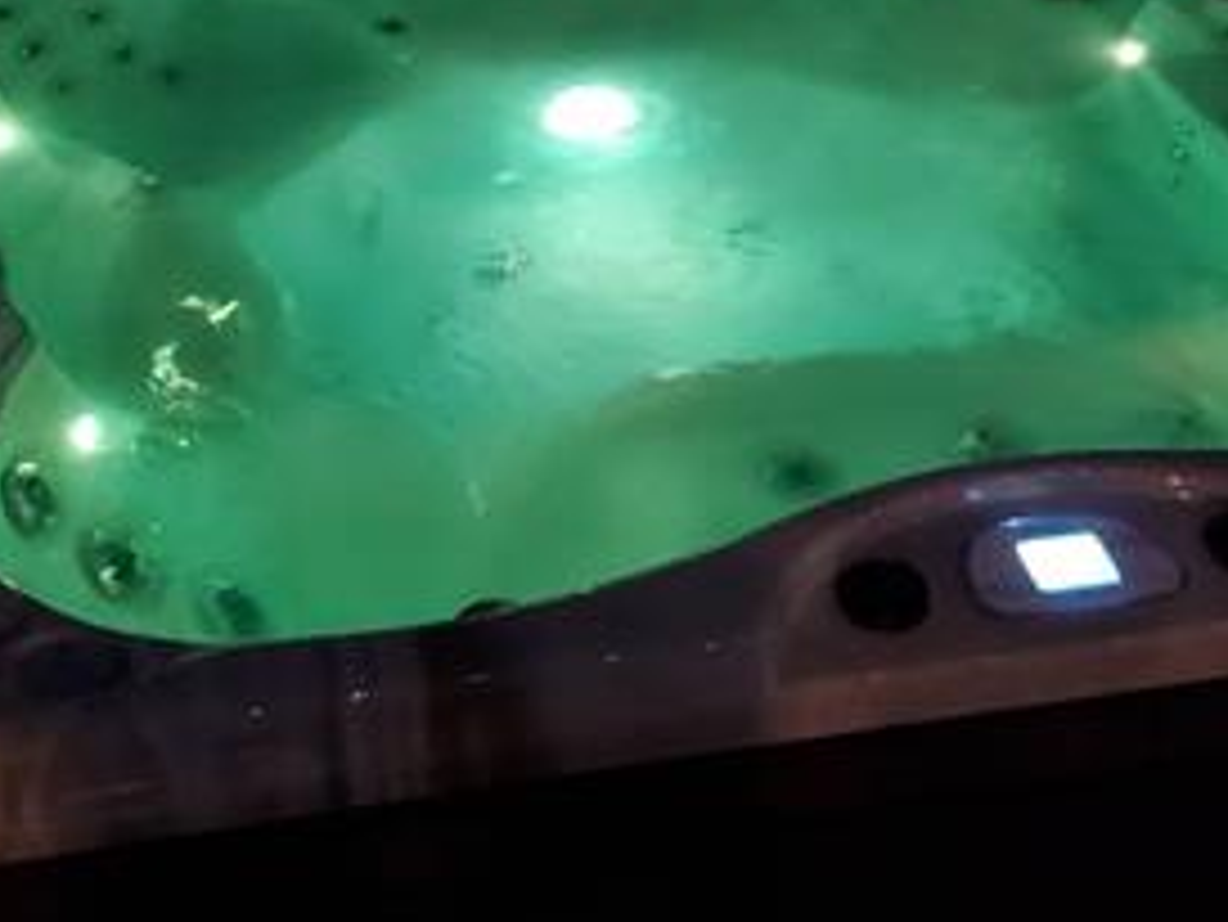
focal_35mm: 61
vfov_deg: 23.6
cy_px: 157
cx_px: 598
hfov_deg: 31.7
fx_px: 2165
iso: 640
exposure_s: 1/10
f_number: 1.5
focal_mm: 4.3
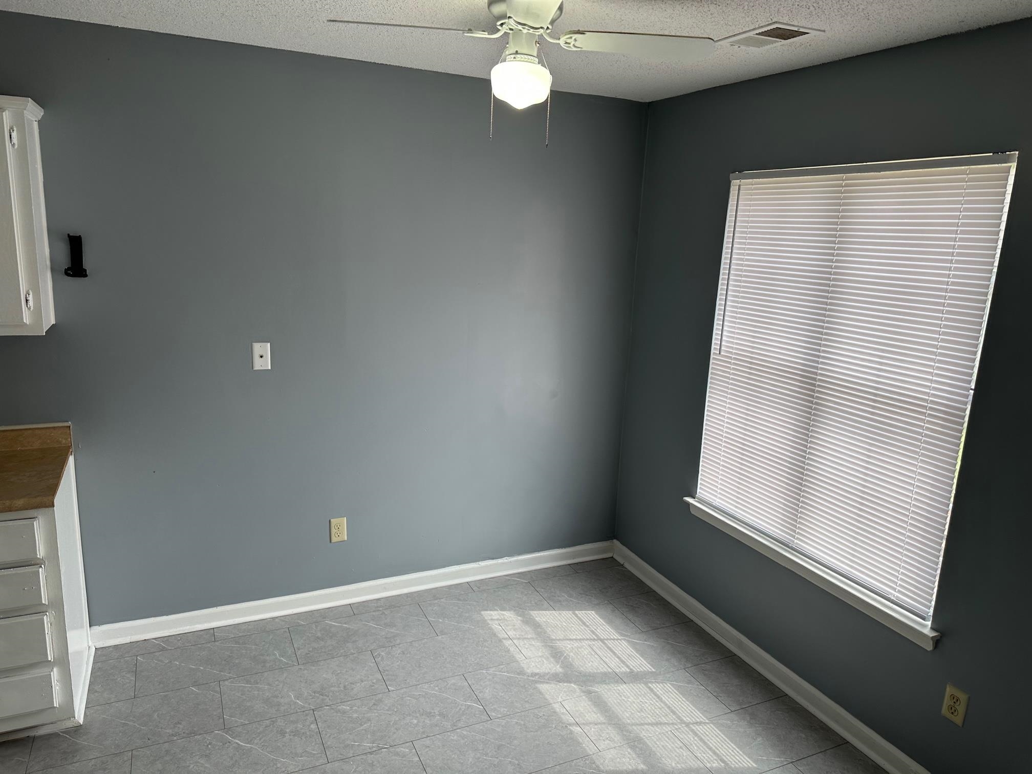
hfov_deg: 71.6
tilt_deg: -12.4
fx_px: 716
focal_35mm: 24
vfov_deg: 56.8
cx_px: 516
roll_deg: -2.2
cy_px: 387
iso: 64
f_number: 1.78
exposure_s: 1/219
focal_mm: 6.86
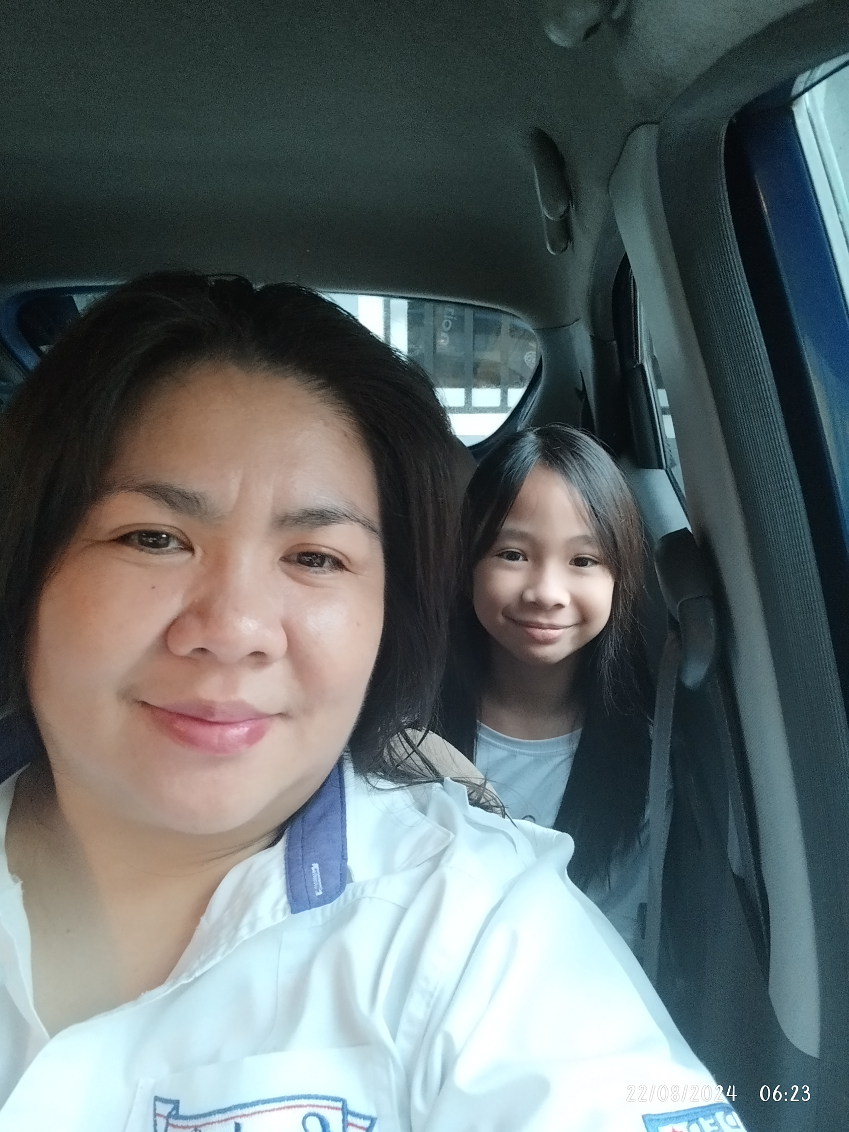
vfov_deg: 81.7
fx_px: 654
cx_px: 424
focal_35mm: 20
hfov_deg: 66.0
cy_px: 566
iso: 230
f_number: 2.45
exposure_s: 1/20
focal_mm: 3.49
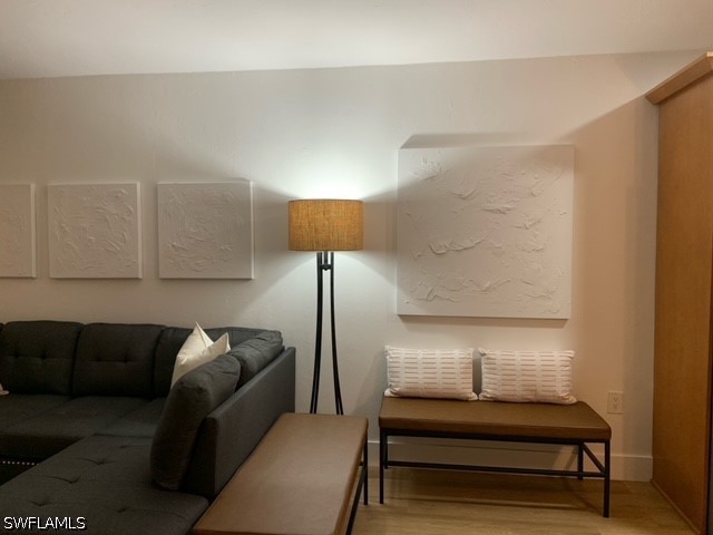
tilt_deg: -2.0
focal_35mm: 26
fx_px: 536
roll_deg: +0.2
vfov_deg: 53.1
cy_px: 268
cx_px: 356
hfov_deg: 67.3
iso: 100
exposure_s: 1/60
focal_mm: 4.25
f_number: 1.8
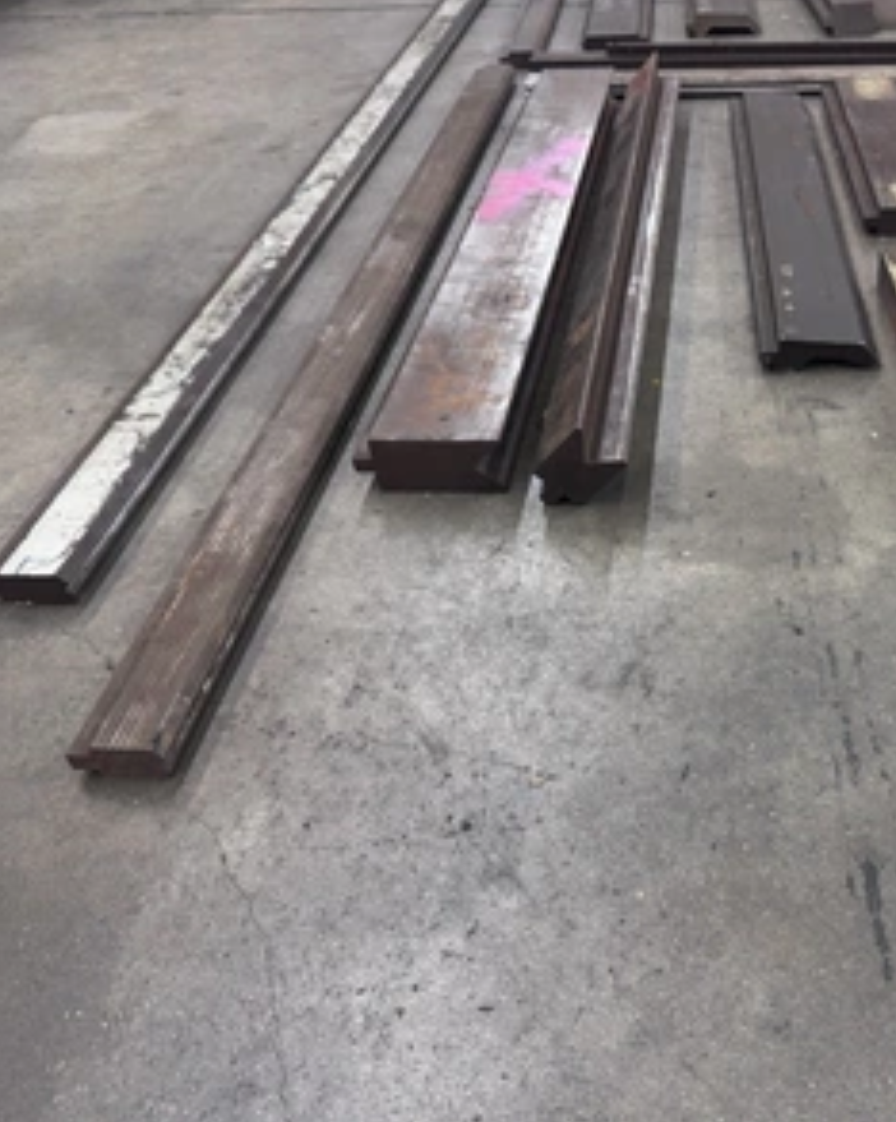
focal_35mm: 32
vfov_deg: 55.7
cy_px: 555
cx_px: 666
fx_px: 1062
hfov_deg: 44.3
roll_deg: +3.1
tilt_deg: -40.7
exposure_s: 1/60
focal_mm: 6.76
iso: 125
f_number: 1.78
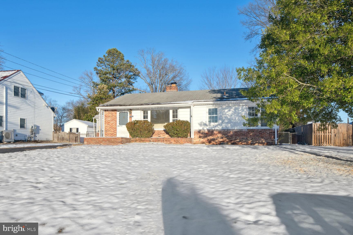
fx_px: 235
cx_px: 176
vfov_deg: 53.1
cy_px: 118
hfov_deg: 73.7
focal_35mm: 24
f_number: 9
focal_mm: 24
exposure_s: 1/500
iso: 200
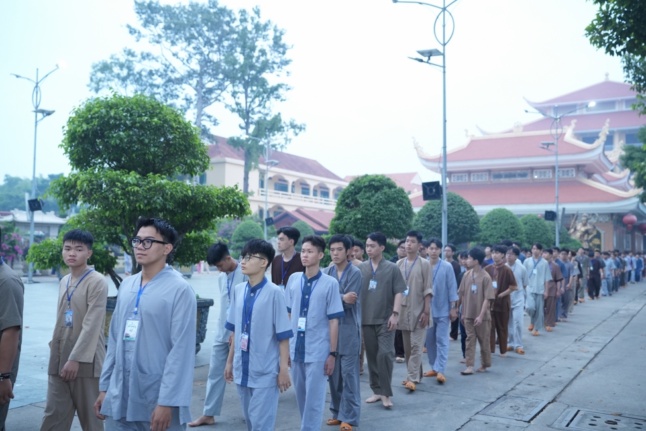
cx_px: 323
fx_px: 628
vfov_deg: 37.9
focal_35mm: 35
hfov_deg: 54.4
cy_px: 216
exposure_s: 1/200
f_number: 2.8
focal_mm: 35
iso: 2000
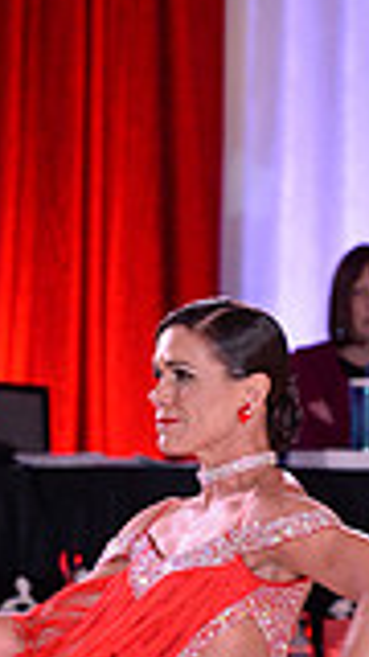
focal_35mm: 426
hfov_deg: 2.9
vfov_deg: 5.0
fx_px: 7410
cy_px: 829
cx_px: -23
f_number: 4.5
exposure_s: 1/250
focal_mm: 112
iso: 1600
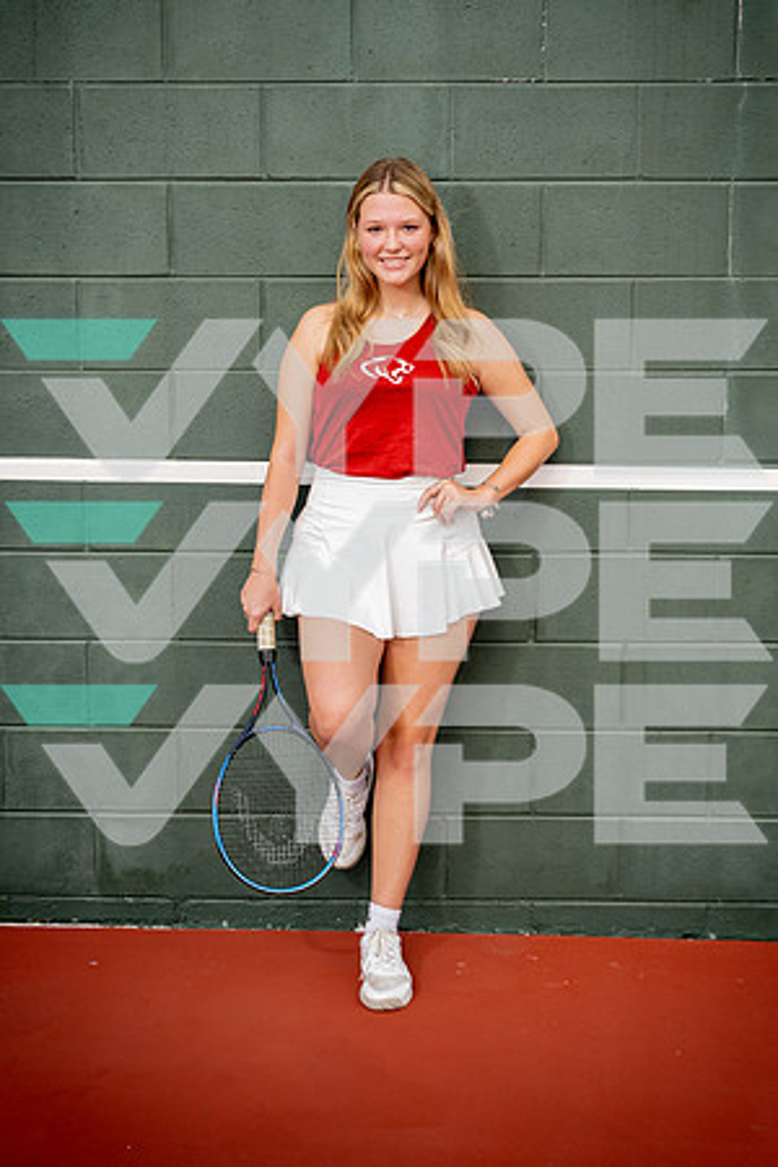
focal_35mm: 49
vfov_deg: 40.3
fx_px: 1588
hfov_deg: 27.5
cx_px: 389
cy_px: 584
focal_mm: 49
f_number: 5.6
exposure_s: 1/250
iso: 100
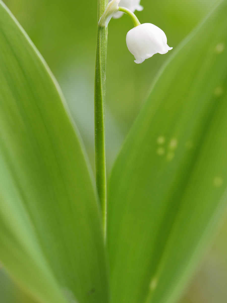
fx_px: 1049
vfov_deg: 16.4
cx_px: 114
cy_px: 152
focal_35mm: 120
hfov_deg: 12.3
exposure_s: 1/125
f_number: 2.8
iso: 200
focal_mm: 60
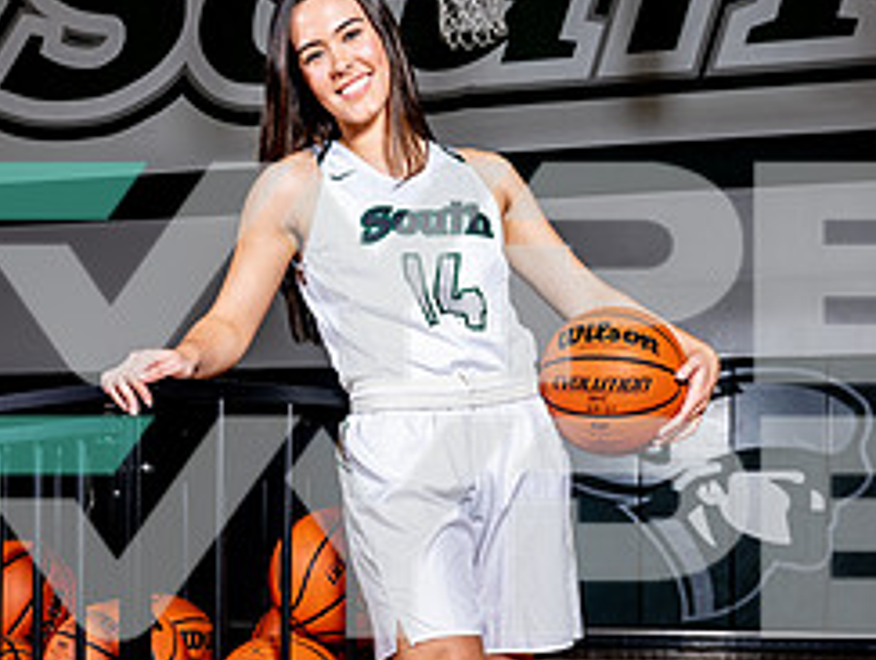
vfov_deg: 22.7
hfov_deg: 30.2
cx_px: 469
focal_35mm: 64
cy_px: 530
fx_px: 1622
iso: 250
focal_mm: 36
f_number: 5.6
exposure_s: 1/125
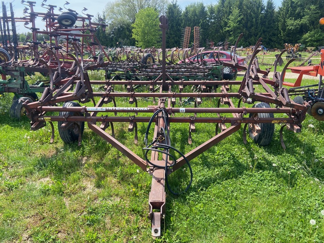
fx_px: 243
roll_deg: +1.0
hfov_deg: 67.3
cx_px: 162
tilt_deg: -19.1
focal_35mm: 26
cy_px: 122
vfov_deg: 53.1
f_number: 1.8
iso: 32
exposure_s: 1/912
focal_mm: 4.25
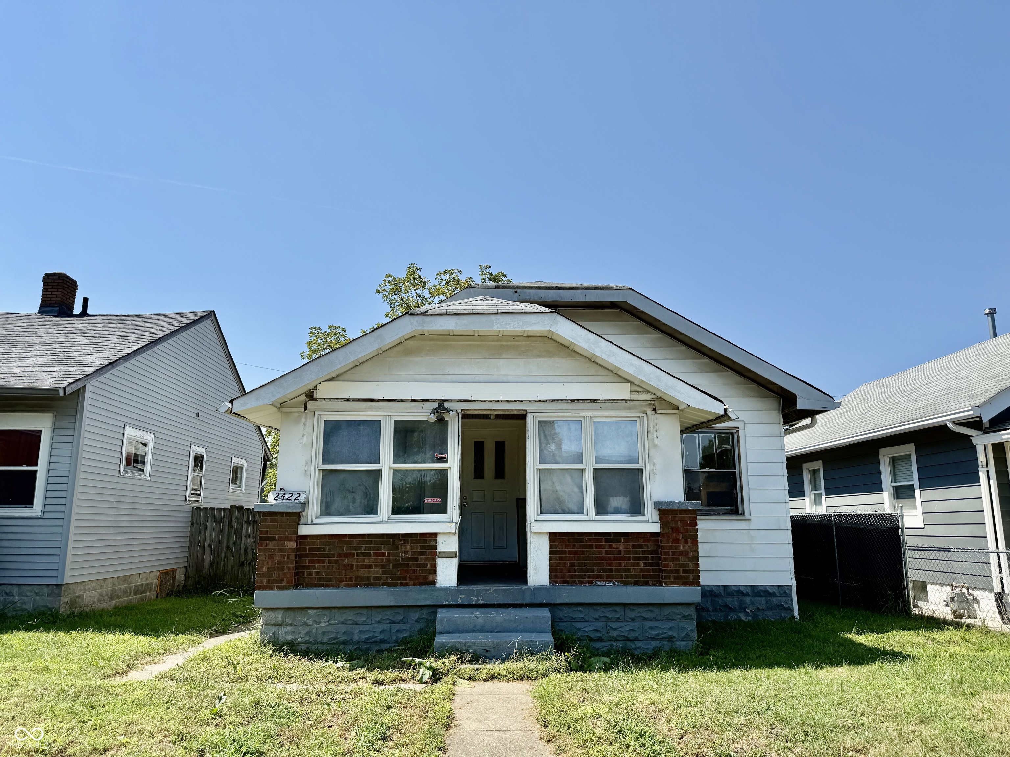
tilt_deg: +11.2
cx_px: 505
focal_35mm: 24
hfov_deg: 71.6
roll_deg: -0.1
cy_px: 378
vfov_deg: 56.8
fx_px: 700
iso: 80
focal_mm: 6.76
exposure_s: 1/4975
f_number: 1.78
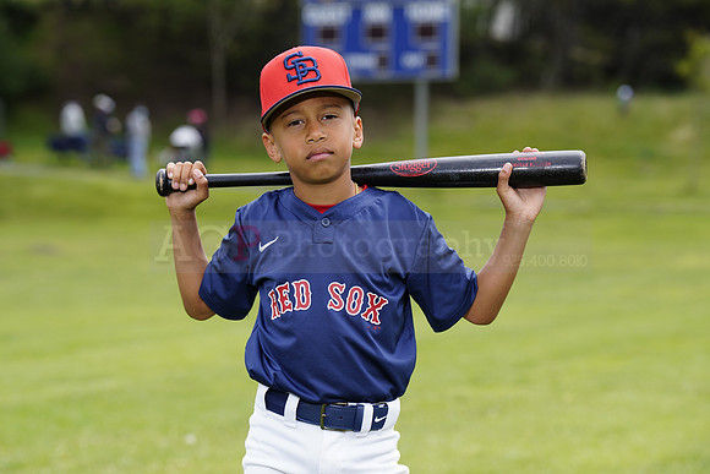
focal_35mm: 159
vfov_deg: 8.6
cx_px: 355
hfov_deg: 12.9
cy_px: 237
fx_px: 3136
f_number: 6.3
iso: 100
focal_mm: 159
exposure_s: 1/250
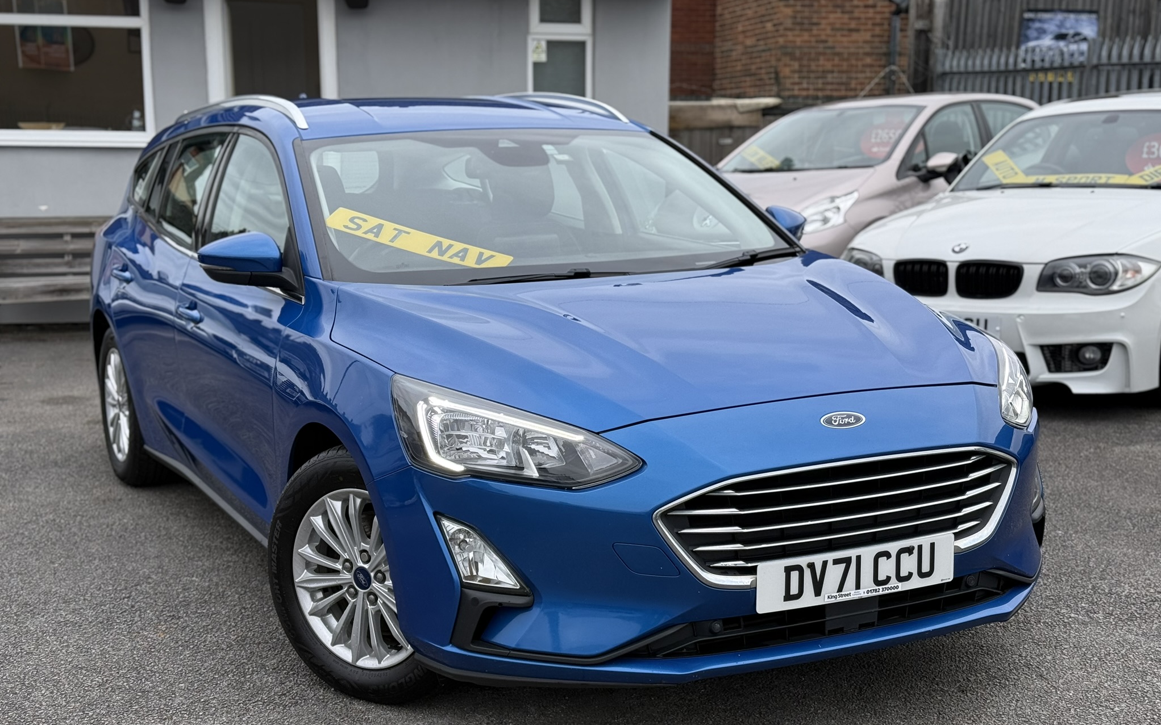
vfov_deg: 25.3
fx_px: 1614
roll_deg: -0.1
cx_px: 581
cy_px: 423
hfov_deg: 39.6
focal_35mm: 51
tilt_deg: -9.7
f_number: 1.78
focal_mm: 6.76
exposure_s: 1/951
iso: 64
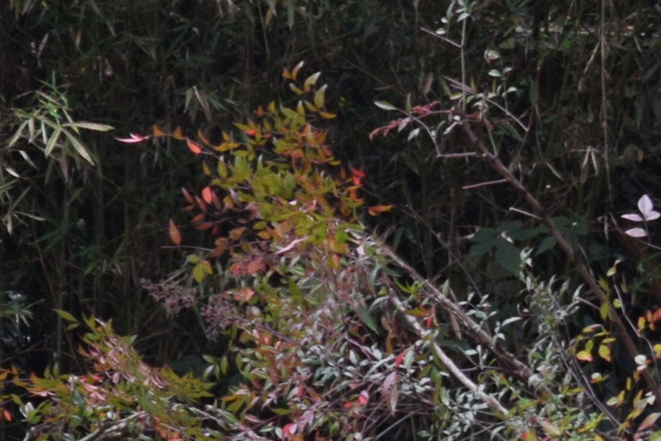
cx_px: -553
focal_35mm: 453
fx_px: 8313
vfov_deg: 3.0
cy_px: -211
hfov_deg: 4.5
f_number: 5.6
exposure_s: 1/60
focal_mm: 55
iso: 500
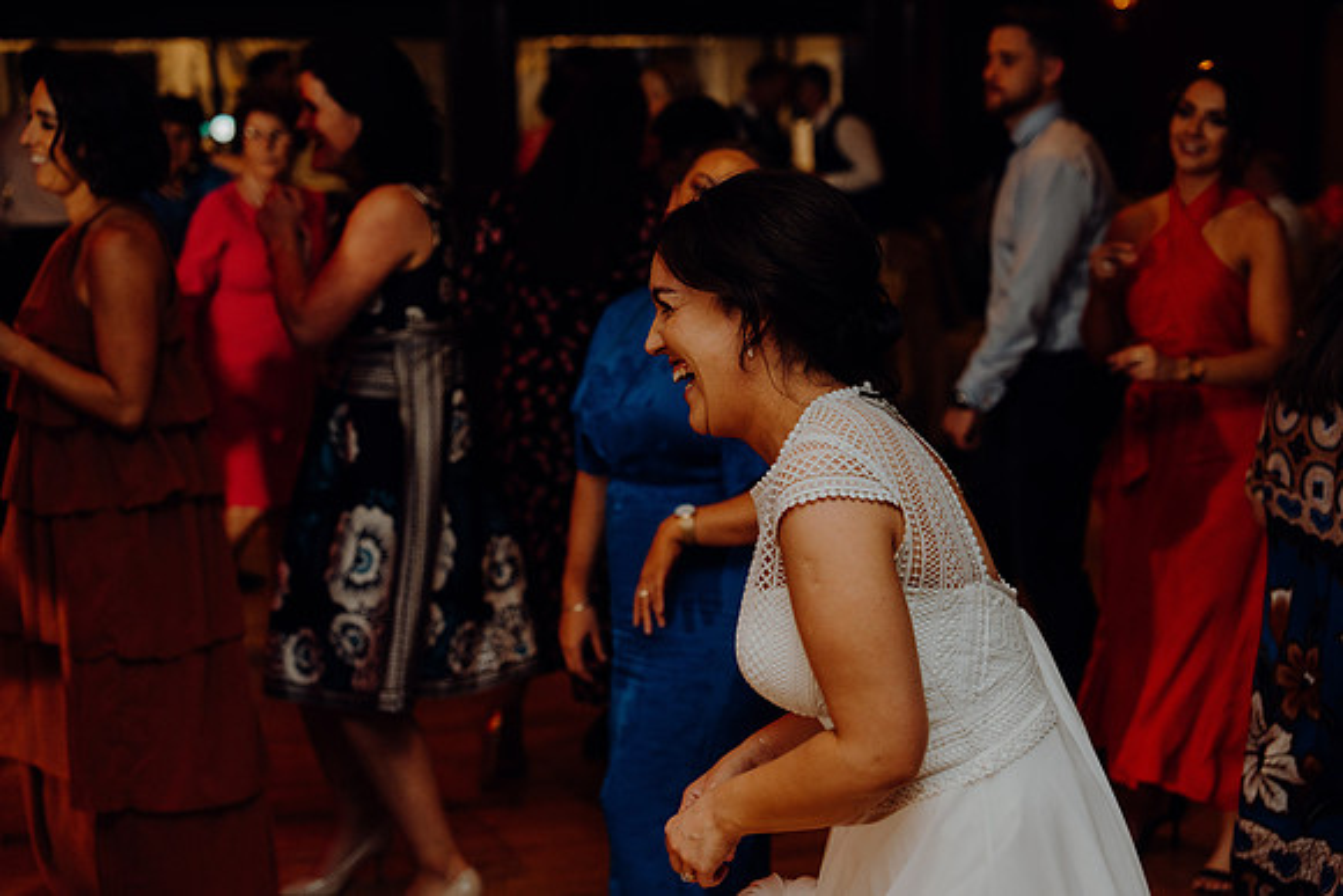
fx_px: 2127
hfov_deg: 35.0
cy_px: 448
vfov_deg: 23.8
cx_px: 672
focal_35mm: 57
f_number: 2.8
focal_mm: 57
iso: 1250
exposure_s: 1/160
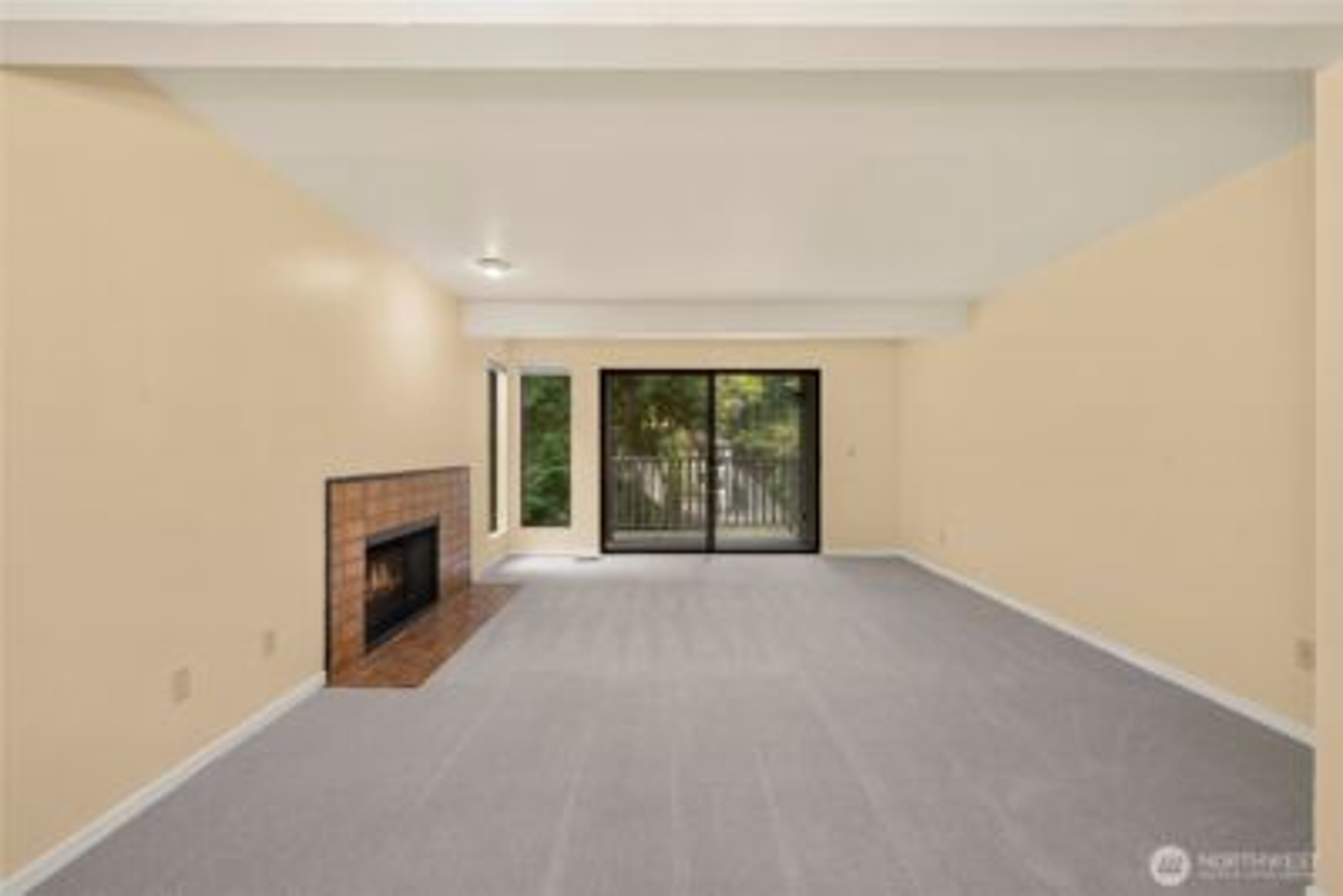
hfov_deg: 104.2
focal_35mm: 14
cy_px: 448
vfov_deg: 81.3
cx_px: 672
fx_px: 522
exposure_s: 1/30
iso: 640
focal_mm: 14
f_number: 6.7
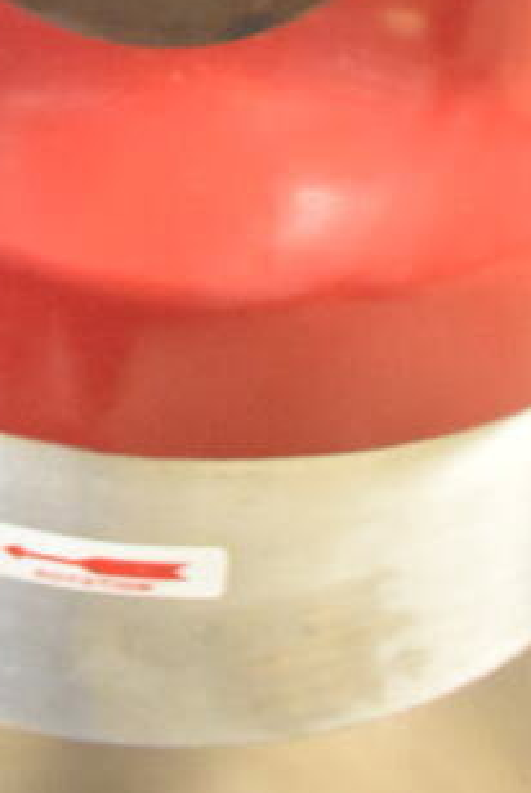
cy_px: -340
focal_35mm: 80
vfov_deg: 21.8
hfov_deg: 16.8
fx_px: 1766
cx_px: 44
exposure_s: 1/30
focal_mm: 18
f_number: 3.5
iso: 9000
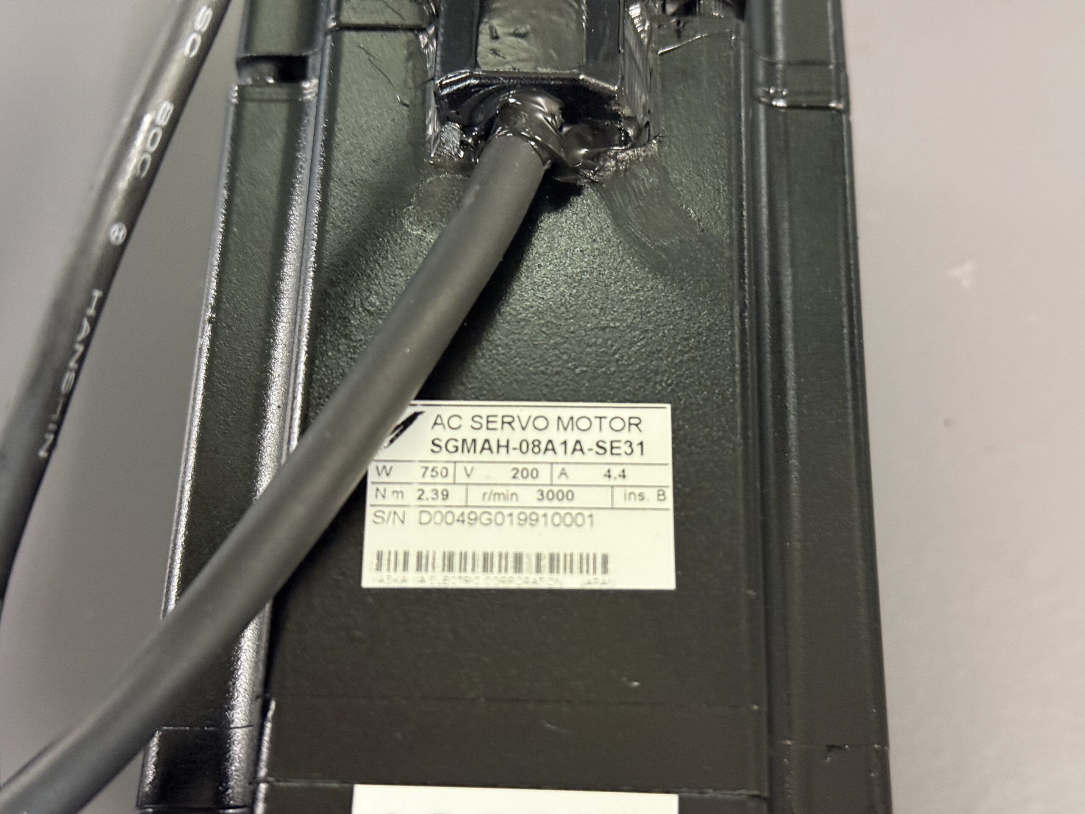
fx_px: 1505
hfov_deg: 39.7
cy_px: 407
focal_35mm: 48
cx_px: 542
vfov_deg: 30.3
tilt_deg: -65.8
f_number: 1.78
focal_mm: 6.76
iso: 500
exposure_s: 1/33
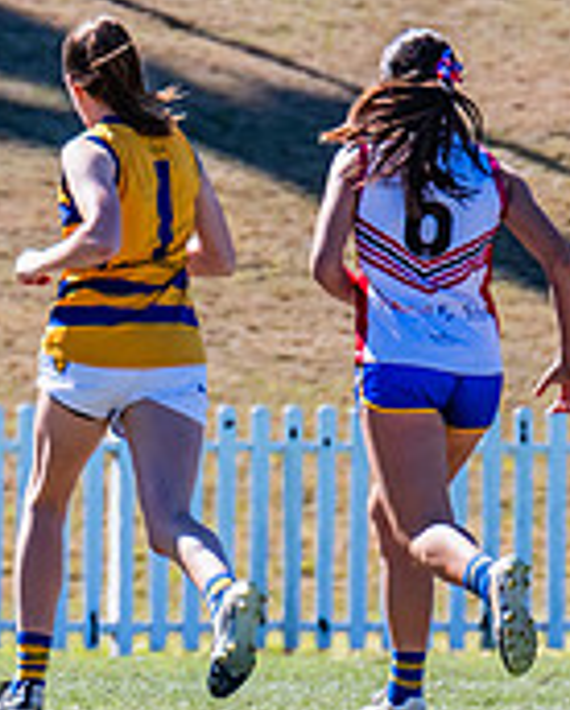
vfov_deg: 1.1
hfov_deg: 0.9
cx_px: -604
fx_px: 35490
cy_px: 301
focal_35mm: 1686
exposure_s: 1/1600
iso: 800
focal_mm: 420
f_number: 8
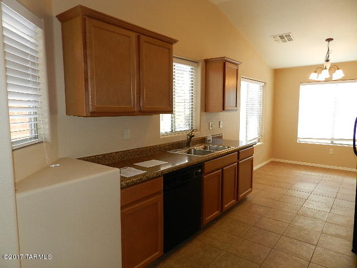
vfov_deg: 58.9
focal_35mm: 23
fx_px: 237
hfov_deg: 73.9
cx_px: 178
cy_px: 134
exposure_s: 1/40
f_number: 3.4
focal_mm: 4
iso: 160
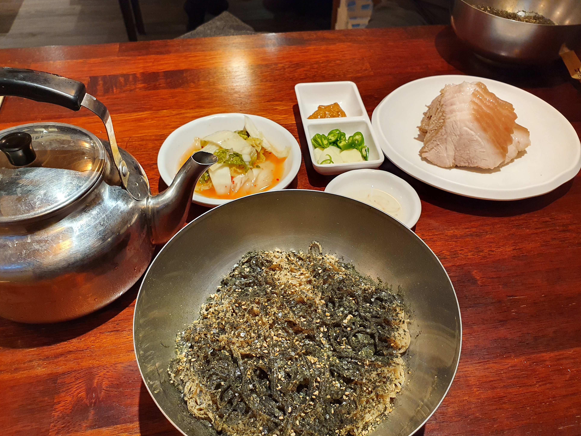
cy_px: 225
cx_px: 298
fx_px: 453
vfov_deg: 51.3
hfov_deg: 65.3
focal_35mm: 27
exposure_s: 1/40
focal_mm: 4.32
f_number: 2.4
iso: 320
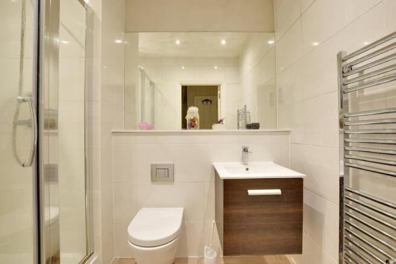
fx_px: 165
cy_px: 132
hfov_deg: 100.4
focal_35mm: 15
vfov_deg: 77.4
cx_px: 198
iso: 100
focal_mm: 10
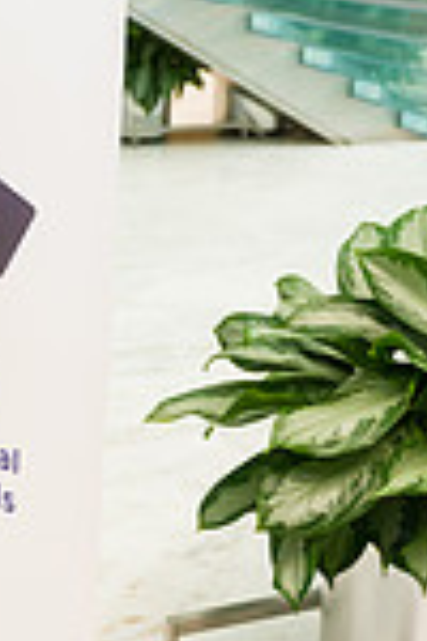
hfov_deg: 16.4
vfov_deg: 25.7
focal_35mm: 78
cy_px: 171
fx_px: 1388
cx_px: -147
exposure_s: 1/500
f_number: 3.2
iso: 1600
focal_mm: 26
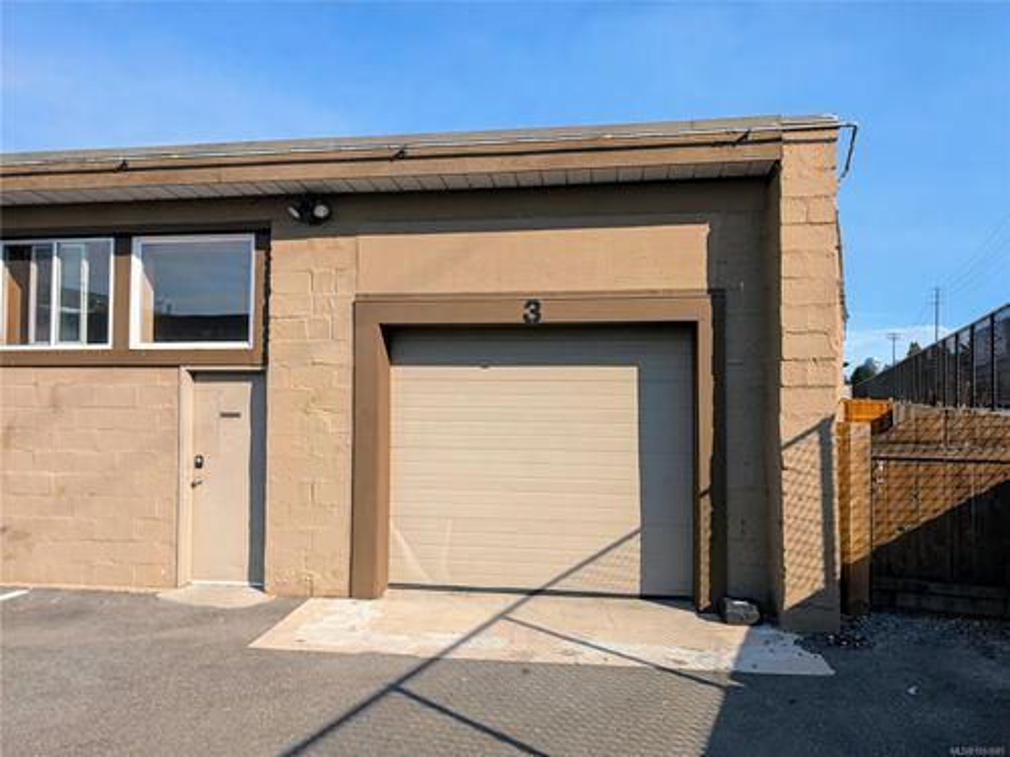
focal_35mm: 24
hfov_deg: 71.6
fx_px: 700
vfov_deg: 56.8
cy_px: 378
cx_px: 505
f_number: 1.68
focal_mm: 6.9
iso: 30
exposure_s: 1/1408
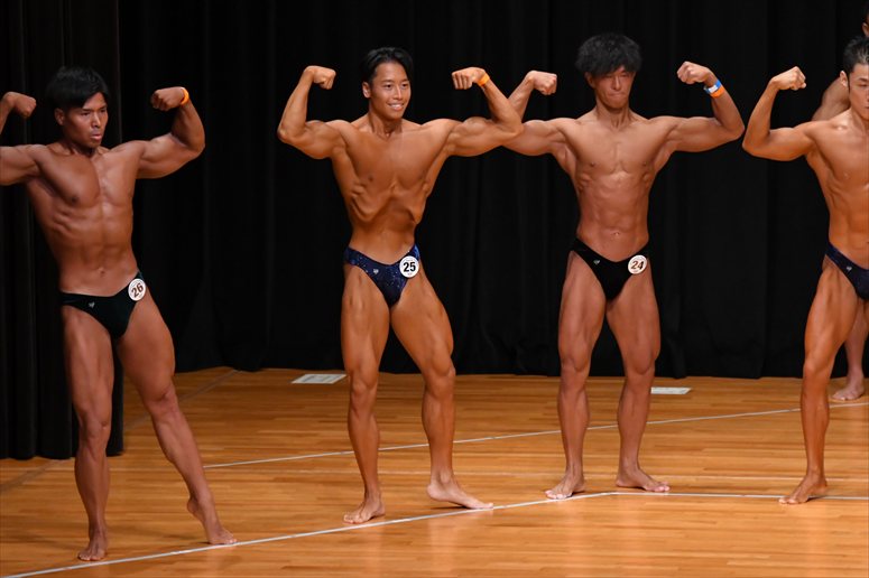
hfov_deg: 7.6
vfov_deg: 5.1
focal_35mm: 270
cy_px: 289
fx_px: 6514
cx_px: 434
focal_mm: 180
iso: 4000
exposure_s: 1/400
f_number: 5.6
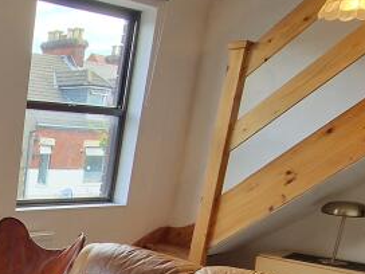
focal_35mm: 49
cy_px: 291
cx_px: -83
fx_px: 517
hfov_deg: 31.8
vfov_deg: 27.5
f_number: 2.2
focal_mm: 2.2
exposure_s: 1/100
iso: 64
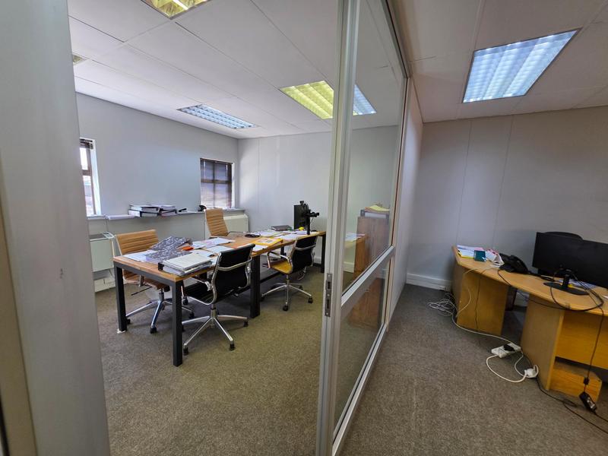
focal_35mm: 13
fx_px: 228
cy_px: 228
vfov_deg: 89.9
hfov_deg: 106.2
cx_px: 304
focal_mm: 2.2
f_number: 1.9
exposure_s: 1/100
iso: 100
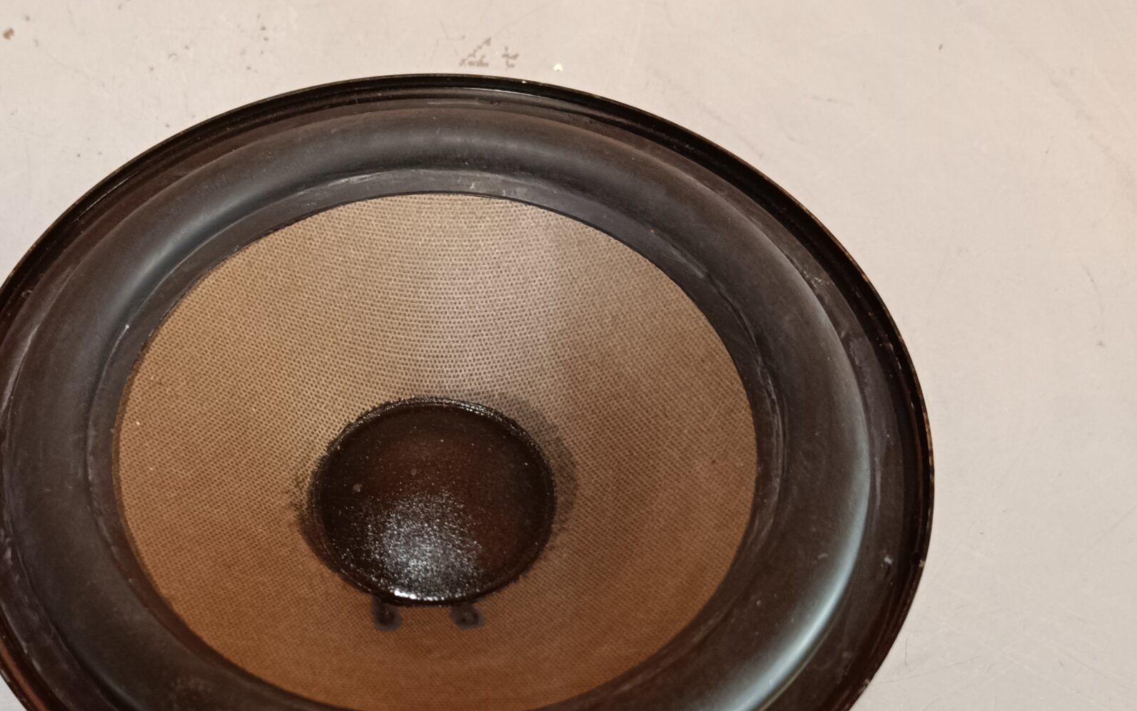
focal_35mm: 41
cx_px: 411
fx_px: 1271
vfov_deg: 30.7
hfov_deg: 47.7
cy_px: 541
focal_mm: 5.59
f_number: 1.88
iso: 717
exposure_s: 1/25
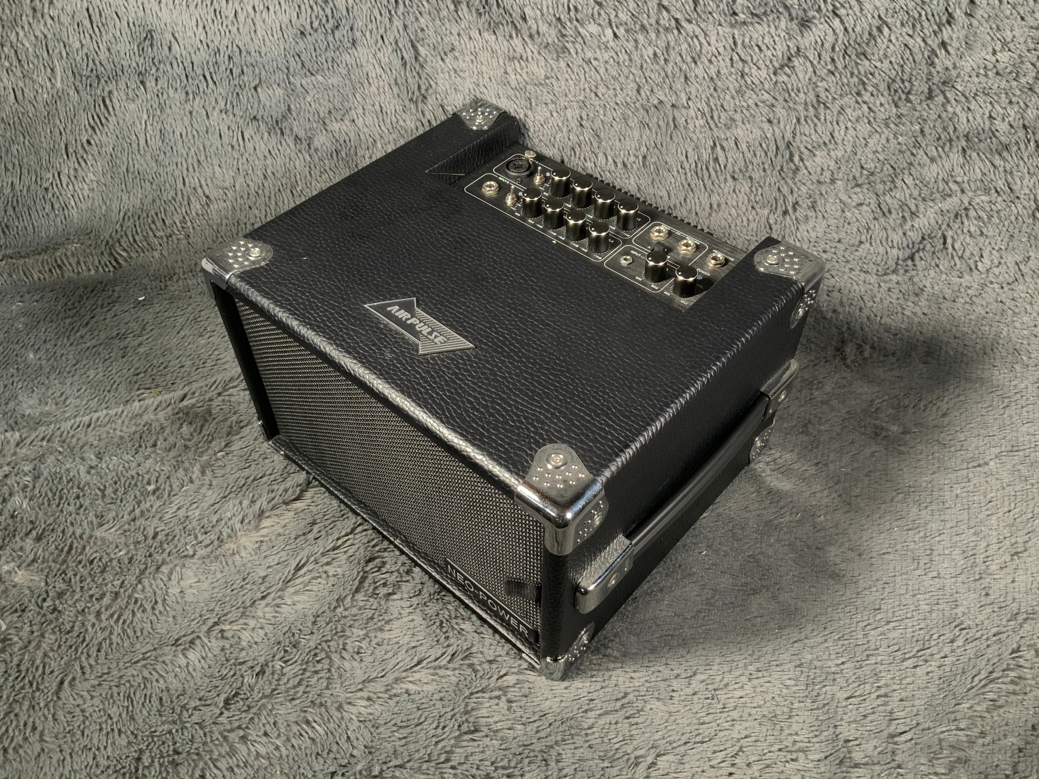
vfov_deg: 48.2
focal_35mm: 29
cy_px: 390
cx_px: 520
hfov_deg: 61.7
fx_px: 870
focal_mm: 3
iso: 64
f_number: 1.8
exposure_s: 1/52
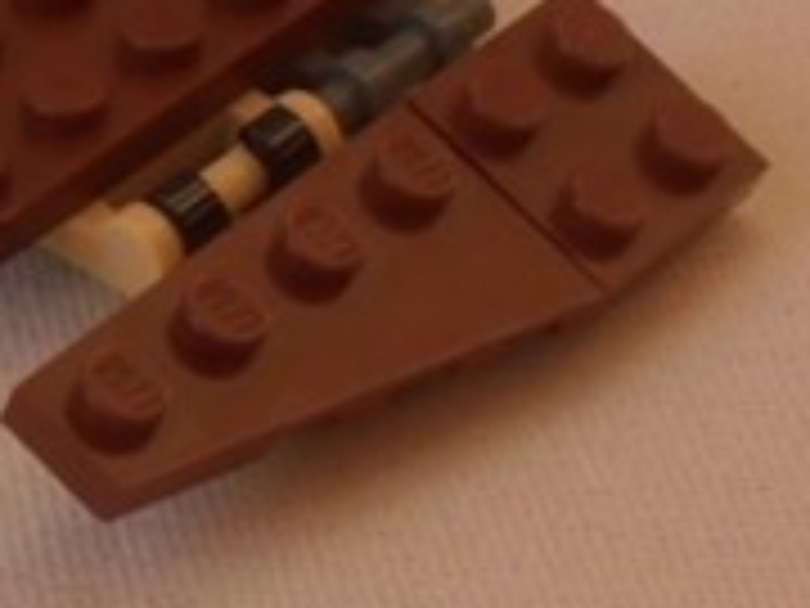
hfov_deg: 10.7
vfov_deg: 8.0
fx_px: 4329
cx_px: 171
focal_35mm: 185
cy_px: 466
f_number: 3.9
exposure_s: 1/50
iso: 80
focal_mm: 6.61
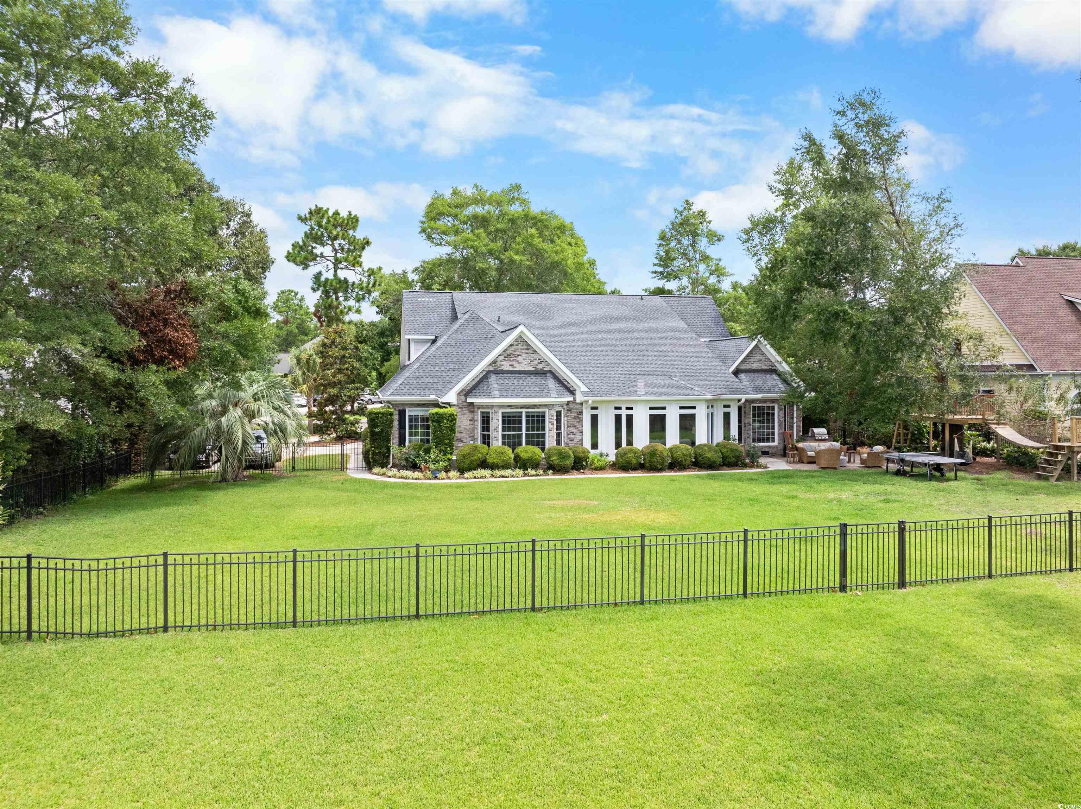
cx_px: 540
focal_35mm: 24
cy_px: 404
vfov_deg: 56.8
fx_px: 749
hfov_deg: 71.6
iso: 400
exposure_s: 1/200
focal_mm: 12.29
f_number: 7.1
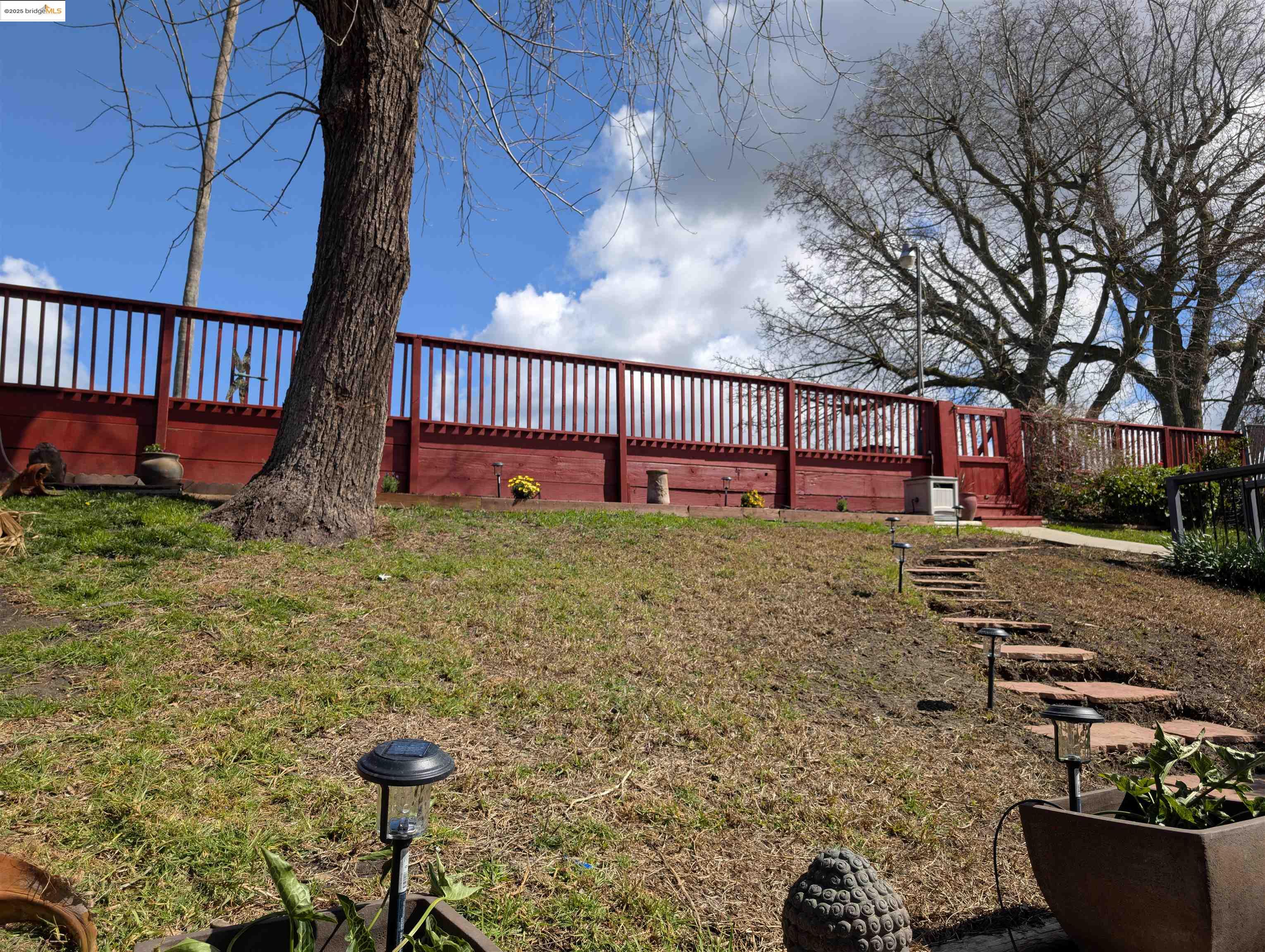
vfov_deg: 56.9
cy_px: 476
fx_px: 878
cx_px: 632
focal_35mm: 24
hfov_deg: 71.5
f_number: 1.68
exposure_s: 1/1433
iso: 22
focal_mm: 6.9
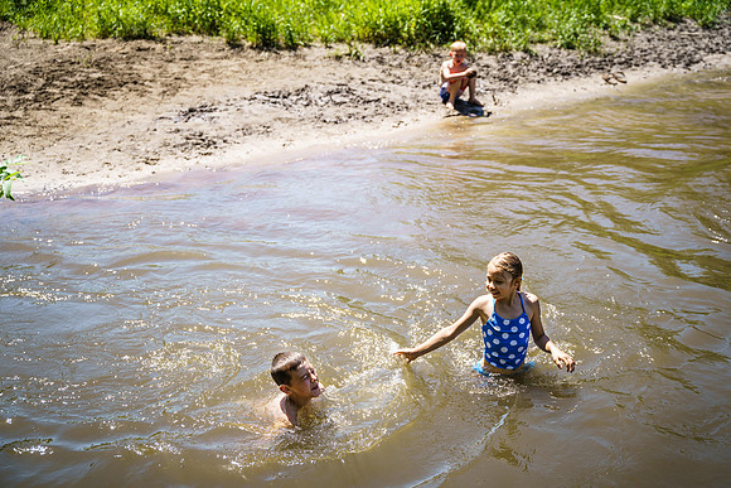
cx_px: 382
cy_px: 255
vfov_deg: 28.4
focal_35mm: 48
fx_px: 965
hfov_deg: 41.5
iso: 200
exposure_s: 1/1250
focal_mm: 45.4
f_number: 2.8
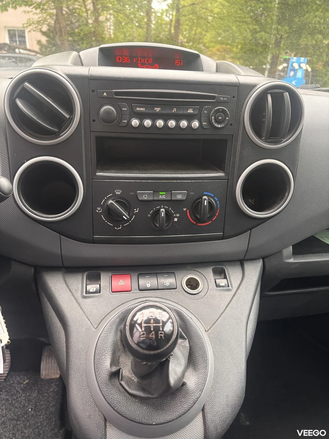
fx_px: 329
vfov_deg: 67.3
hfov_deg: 53.1
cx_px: 164
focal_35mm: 26
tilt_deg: -24.8
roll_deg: -2.9
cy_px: 220
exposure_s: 1/77
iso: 125
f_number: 1.6
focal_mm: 5.96
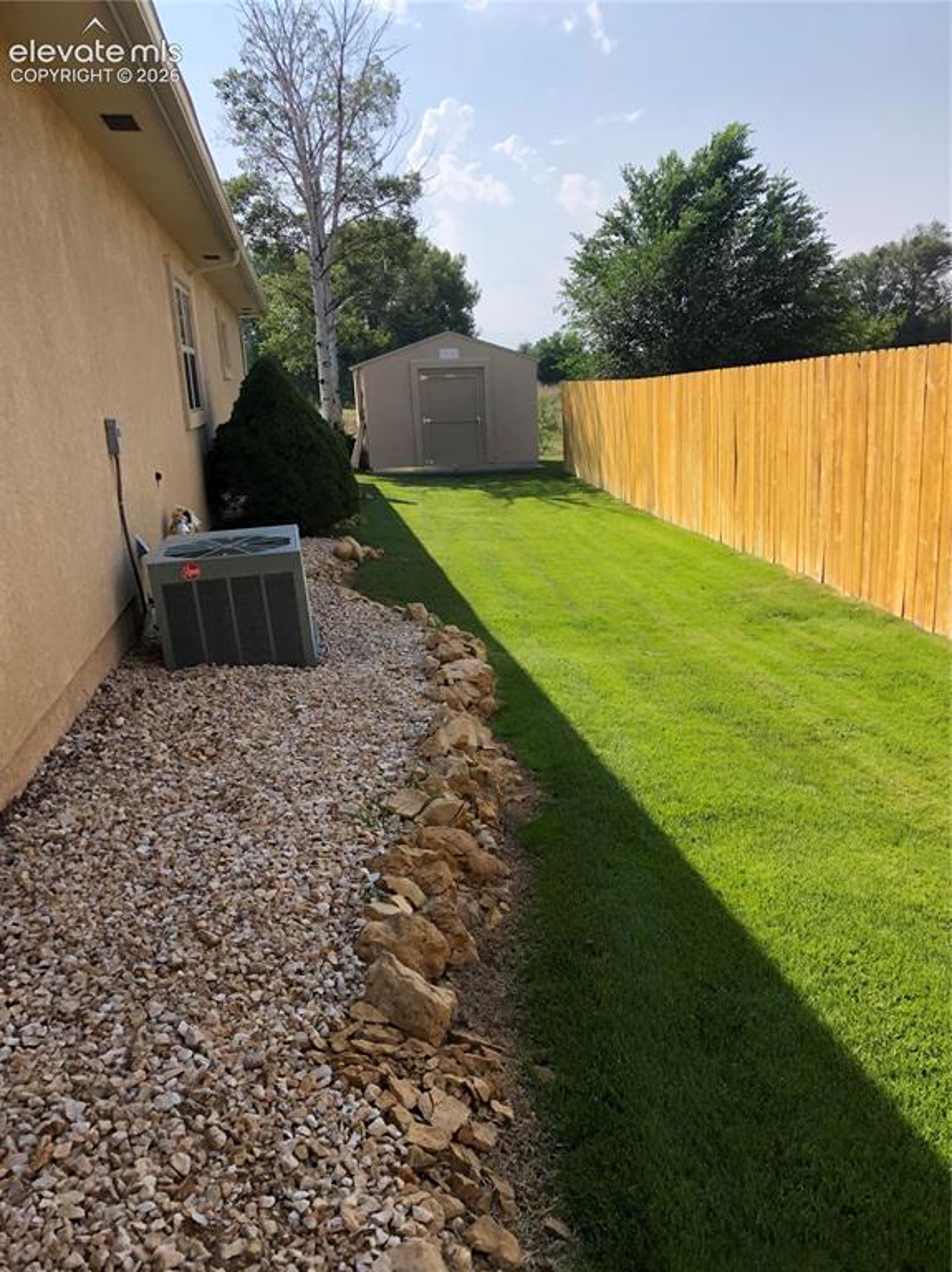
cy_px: 636
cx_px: 476
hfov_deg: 49.7
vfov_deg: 63.5
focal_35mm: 28
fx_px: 1028
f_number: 1.8
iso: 20
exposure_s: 1/1548
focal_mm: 3.99
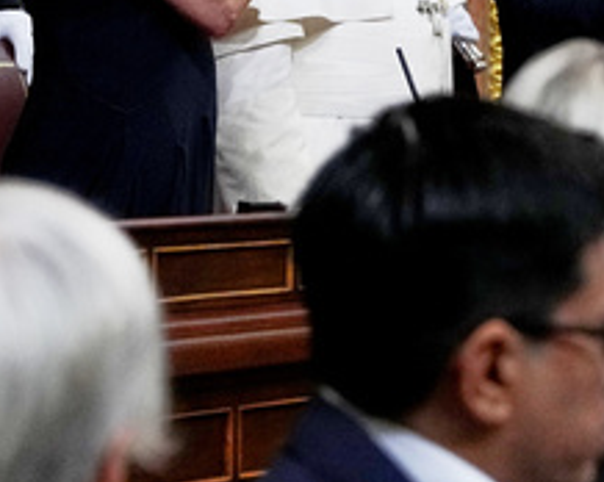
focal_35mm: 309
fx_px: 5519
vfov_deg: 5.0
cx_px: 457
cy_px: -216
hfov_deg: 6.3
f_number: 4
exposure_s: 1/400
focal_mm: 70
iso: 4000
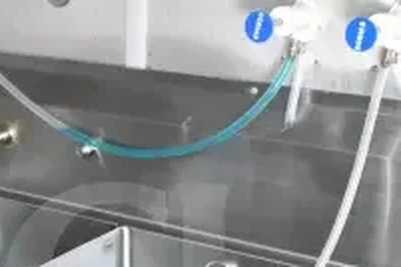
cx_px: 52
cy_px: 342
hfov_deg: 24.2
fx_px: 913
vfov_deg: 15.9
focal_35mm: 82
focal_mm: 18
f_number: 7.1
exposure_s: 1/200
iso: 6400
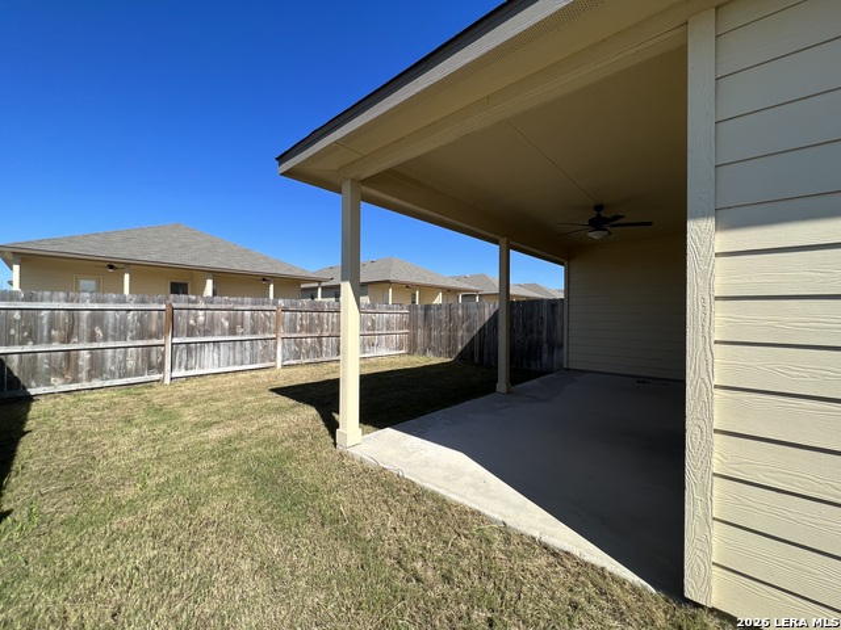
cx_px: 420
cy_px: 315
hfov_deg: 106.2
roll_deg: -0.7
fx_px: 316
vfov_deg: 89.9
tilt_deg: +0.5
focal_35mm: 13
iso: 32
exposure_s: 1/1508
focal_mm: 1.57
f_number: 1.8
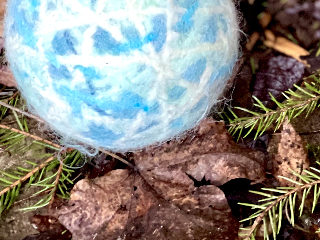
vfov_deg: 8.2
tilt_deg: -53.7
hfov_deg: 11.0
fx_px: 1645
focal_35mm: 178
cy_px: -68
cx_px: 358
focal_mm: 7.5
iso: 400
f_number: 2.2
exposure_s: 1/20
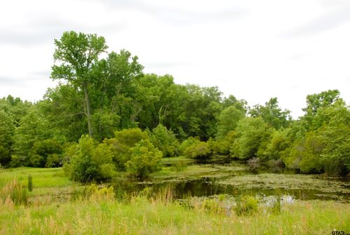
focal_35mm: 39
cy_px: 118
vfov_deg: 34.3
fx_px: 380
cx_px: 175
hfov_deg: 49.5
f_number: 16
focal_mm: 26
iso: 800
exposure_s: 1/200
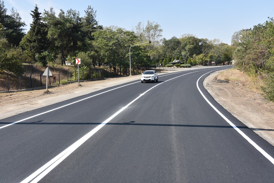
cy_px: 92
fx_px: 308
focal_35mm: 40
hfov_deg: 47.9
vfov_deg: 33.0
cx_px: 137
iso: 250
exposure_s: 1/500
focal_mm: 27
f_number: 8
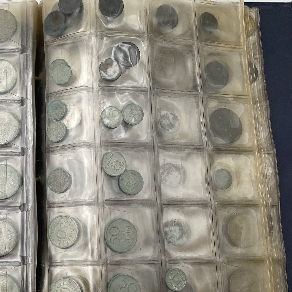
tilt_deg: -78.1
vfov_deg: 32.6
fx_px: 496
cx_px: 31
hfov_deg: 31.3
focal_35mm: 52
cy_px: 184
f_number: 1.8
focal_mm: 4.25
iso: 32
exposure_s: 1/321
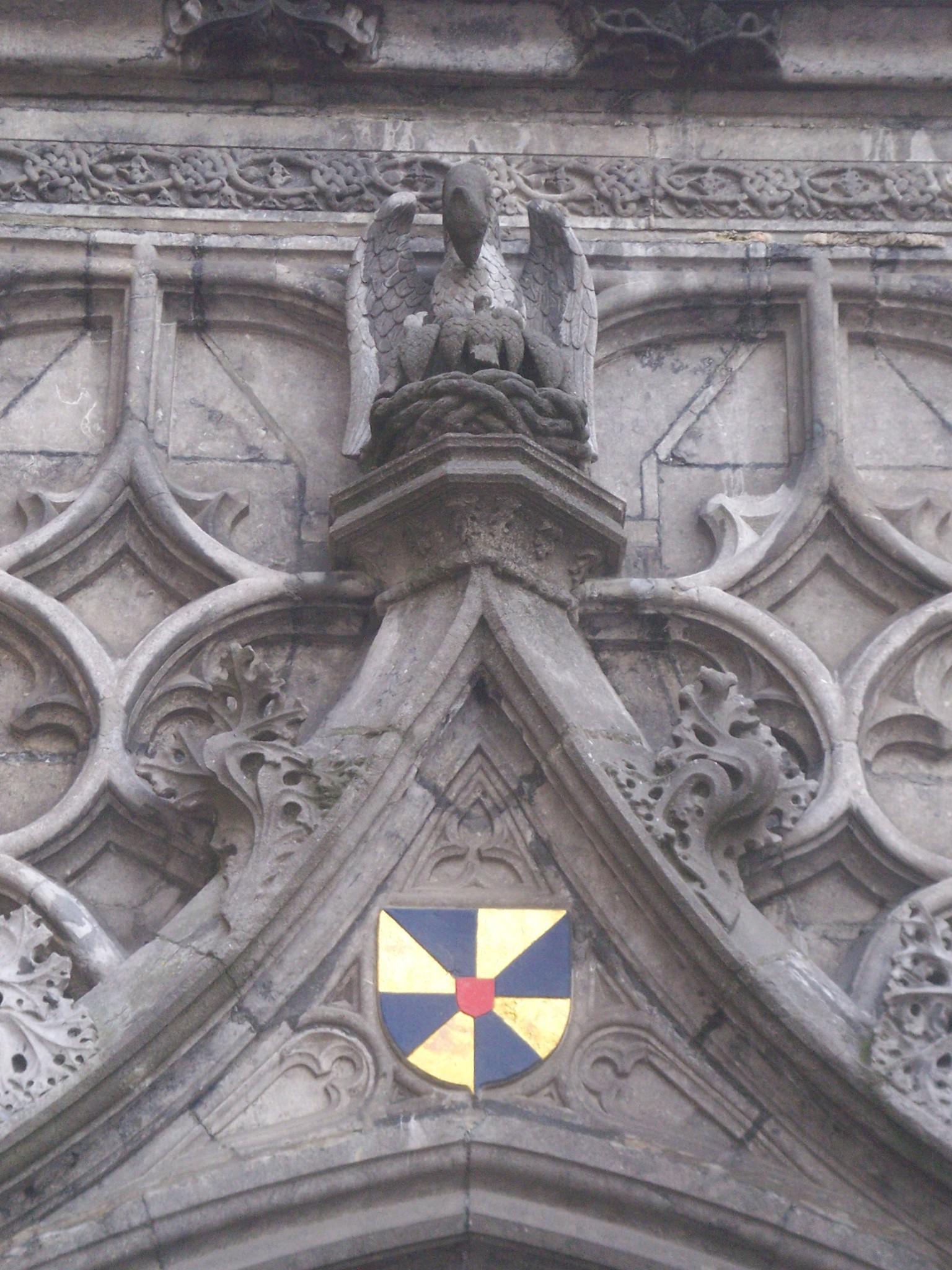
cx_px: 476
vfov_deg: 16.8
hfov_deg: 12.7
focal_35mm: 117
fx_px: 4290
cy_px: 635
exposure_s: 1/125
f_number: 4.4
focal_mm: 19.2
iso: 200
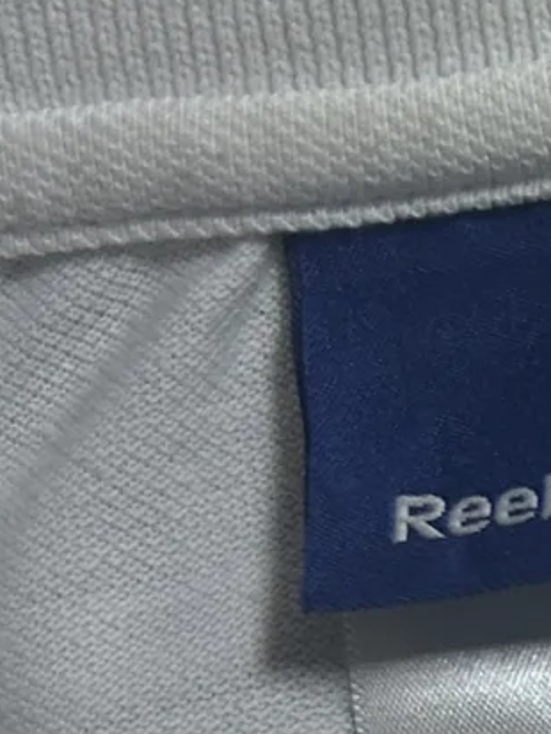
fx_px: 3415
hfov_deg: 8.4
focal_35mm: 161
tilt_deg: -61.7
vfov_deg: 12.0
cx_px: 1338
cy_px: 921
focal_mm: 5.7
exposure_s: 1/100
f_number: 1.5
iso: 80
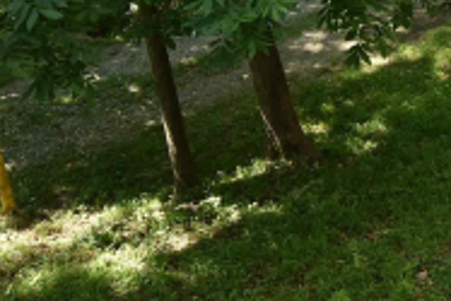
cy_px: -87
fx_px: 752
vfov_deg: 20.7
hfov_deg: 30.8
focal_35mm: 60
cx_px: 458
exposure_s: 1/125
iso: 200
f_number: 5.6
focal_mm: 10
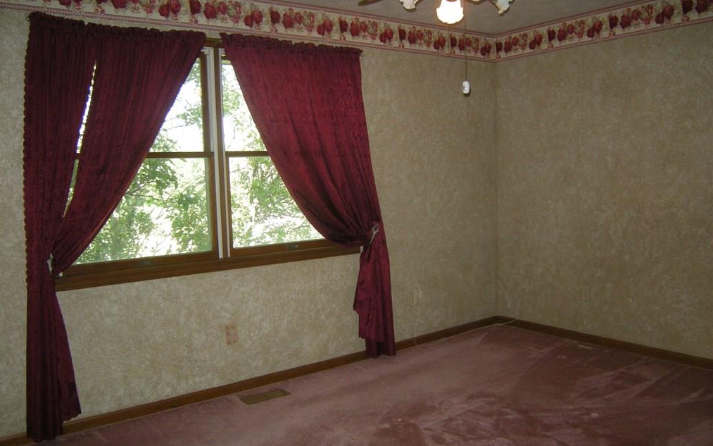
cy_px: 229
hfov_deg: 62.9
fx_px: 583
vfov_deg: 41.8
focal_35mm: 30
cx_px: 353
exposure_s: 1/57
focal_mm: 4.7
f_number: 2.8
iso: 170
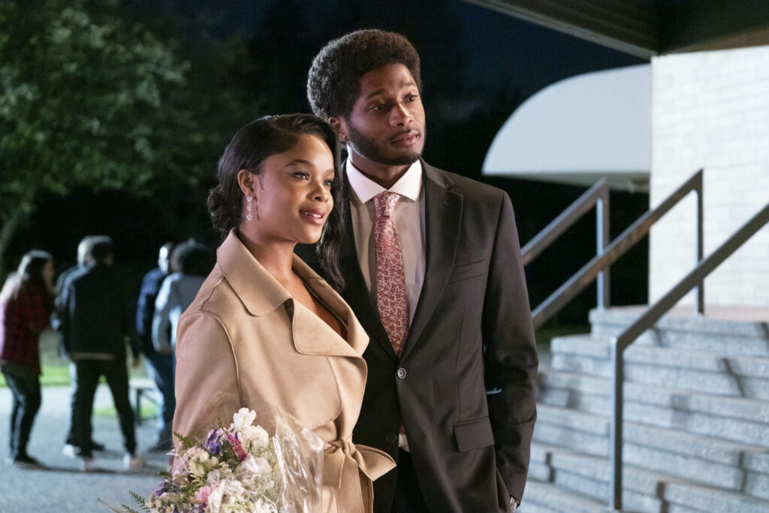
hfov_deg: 27.0
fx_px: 1602
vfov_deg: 18.2
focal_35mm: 75
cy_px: 256
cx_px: 384
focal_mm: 50
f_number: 3.2
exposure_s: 1/125
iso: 10000
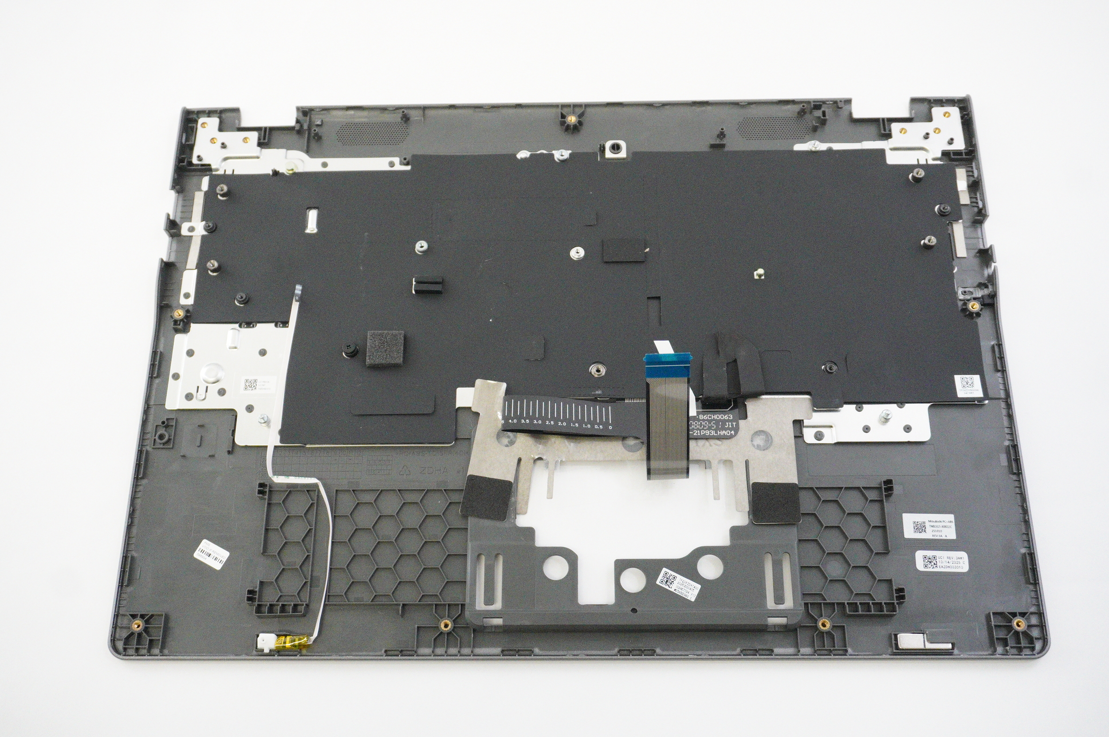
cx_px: 554
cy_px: 368
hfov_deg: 51.3
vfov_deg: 35.4
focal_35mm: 38
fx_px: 1154
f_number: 5.6
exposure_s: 1/320
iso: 8000
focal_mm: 25
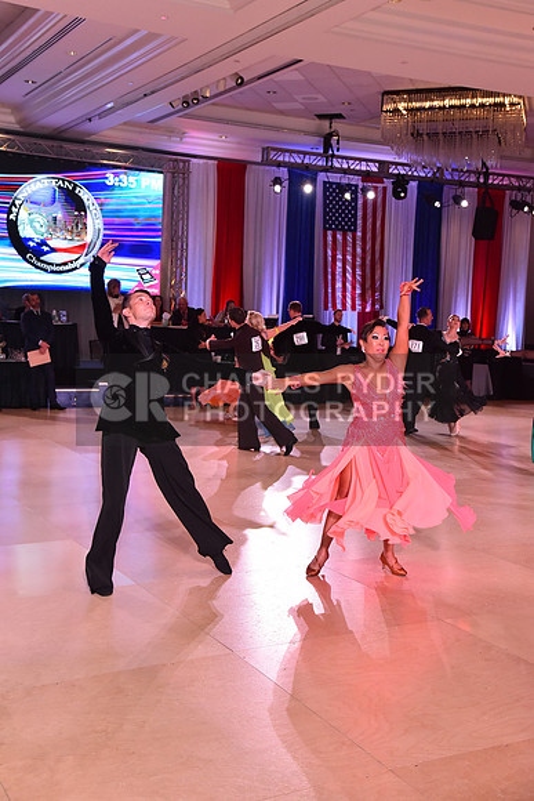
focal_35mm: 46
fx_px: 1023
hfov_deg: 29.3
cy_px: 400
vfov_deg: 42.7
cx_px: 267
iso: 2500
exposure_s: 1/320
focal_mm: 46
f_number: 6.3
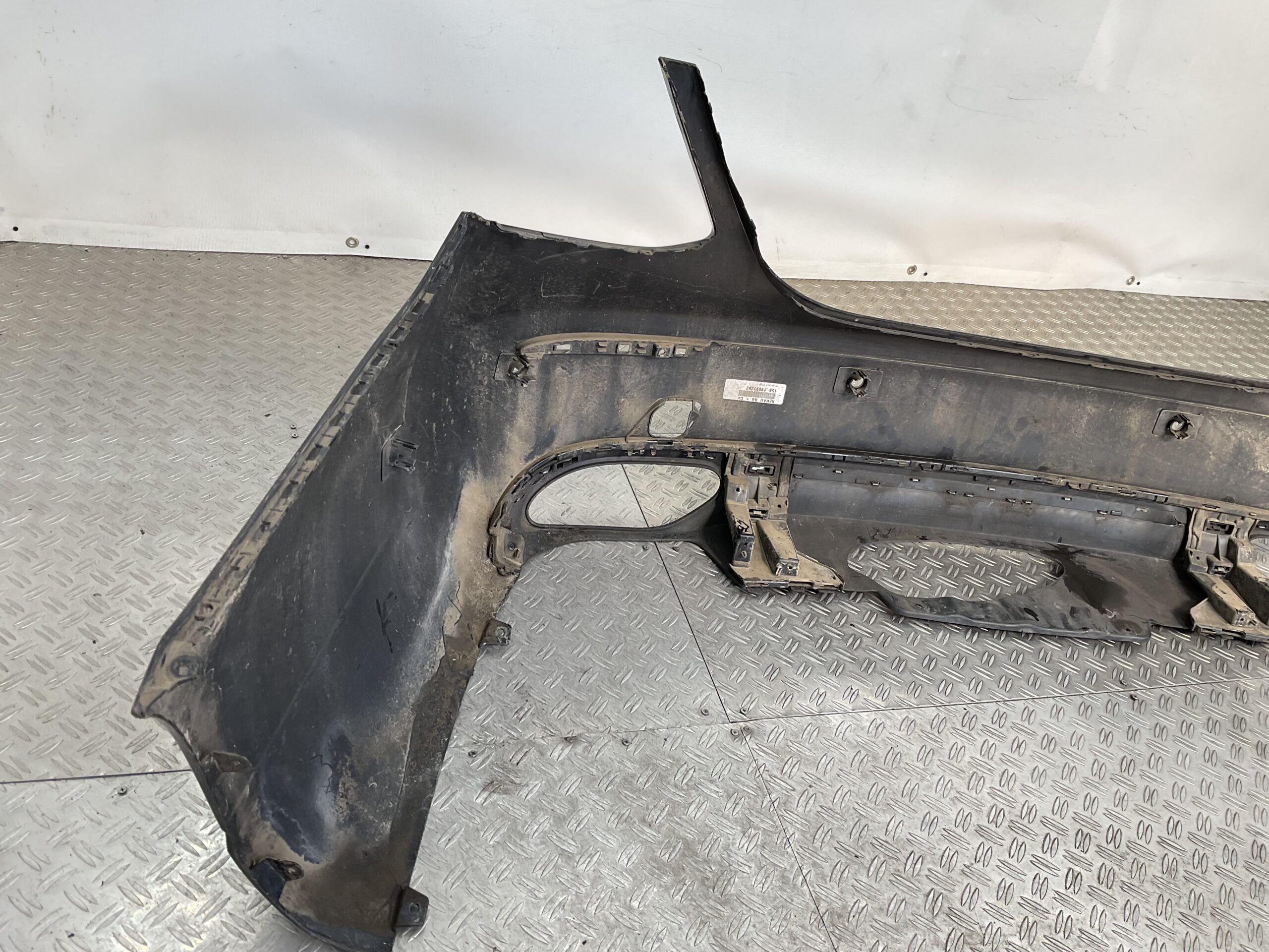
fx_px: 1063
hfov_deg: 61.7
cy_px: 476
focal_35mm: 29
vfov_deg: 48.2
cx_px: 634
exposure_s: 1/120
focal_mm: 3
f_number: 1.8
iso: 20
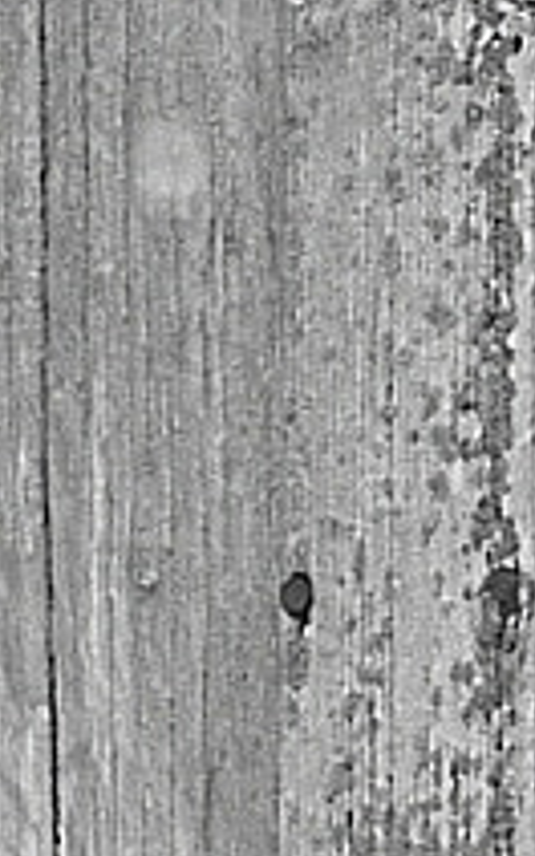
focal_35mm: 410
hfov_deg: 3.1
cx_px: -1885
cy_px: 718
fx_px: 9558
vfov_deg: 5.1
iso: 50
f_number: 1.6
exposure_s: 1/850
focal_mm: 3.95
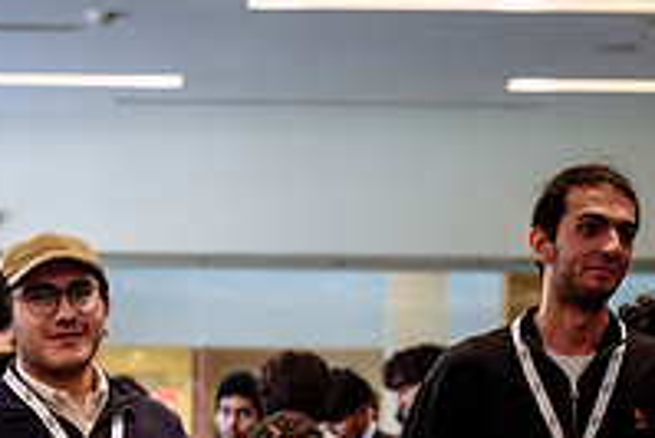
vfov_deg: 8.0
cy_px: 571
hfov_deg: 12.0
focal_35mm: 169
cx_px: 36
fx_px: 3077
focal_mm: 58
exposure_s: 1/100
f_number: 3.2
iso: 640
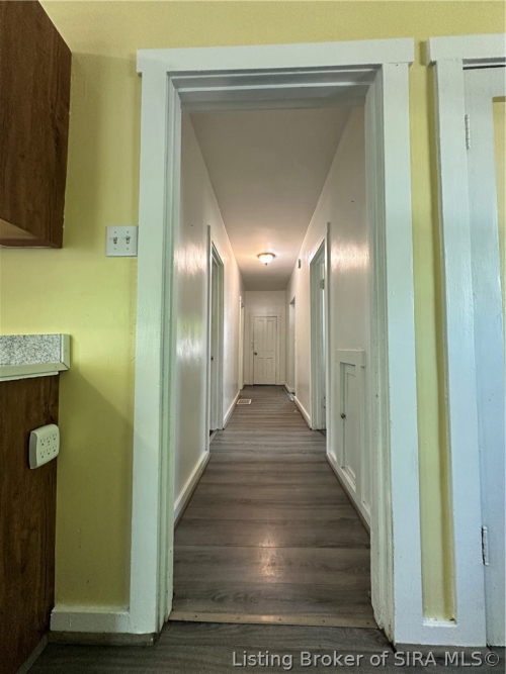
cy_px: 337
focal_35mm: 14
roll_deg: -2.7
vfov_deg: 102.1
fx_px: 273
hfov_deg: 85.7
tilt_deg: +1.7
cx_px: 253
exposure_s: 1/60
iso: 250
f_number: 2.2
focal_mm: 2.22
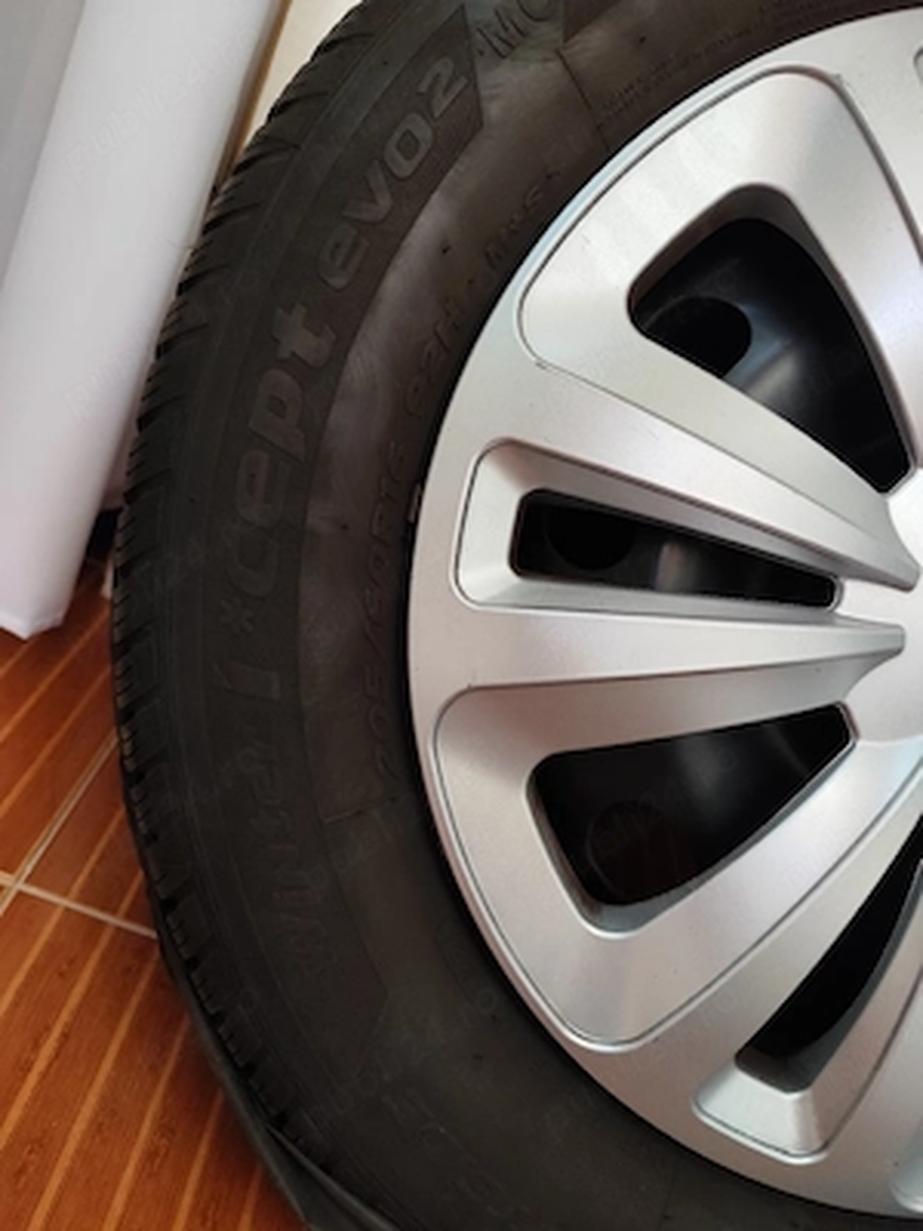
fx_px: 818
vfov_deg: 73.9
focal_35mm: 23
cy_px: 616
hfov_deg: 58.9
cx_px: 462
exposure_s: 1/25
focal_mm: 6.14
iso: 500
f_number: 1.65
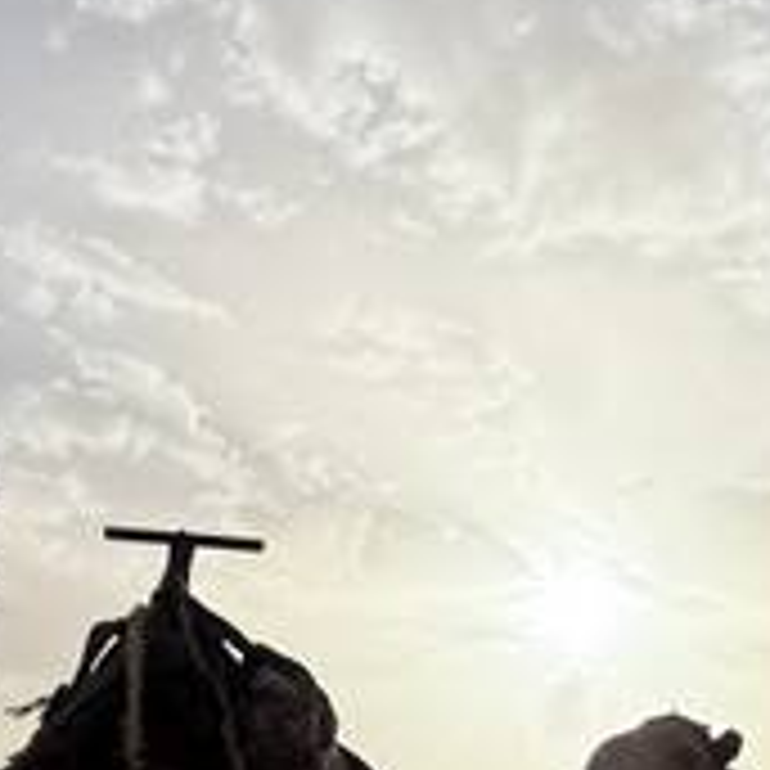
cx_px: 581
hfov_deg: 32.2
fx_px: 1309
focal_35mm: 52
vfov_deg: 31.0
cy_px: 716
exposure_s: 1/10101
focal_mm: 2.22
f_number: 2.2
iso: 50
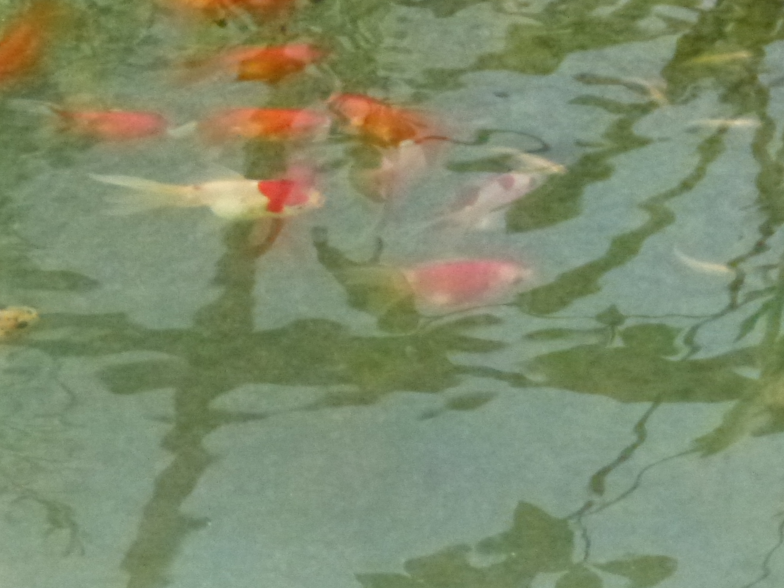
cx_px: 112
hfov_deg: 6.0
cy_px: 199
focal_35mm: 328
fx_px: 7428
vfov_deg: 4.5
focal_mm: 30.1
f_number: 5.4
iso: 1600
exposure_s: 1/400
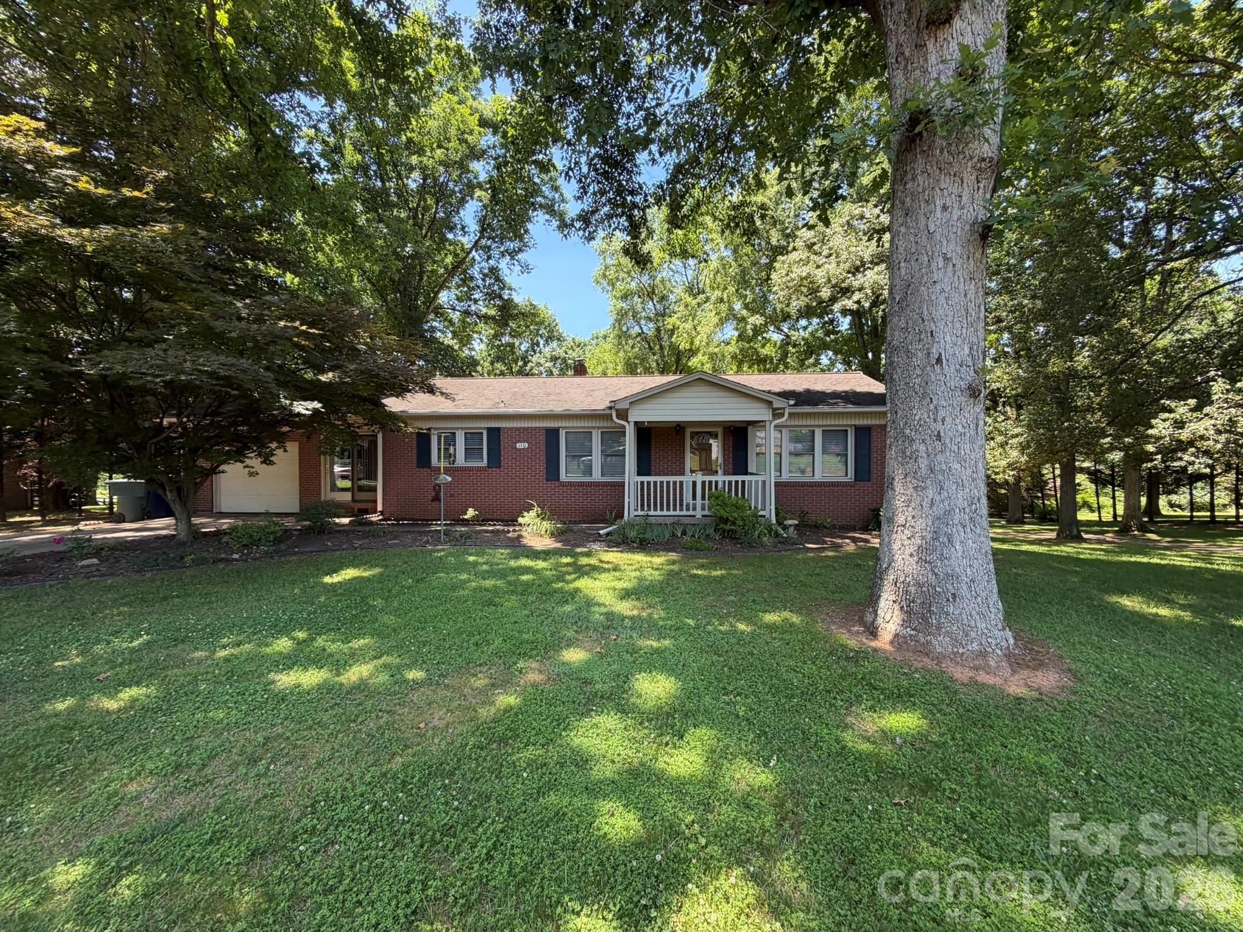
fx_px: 503
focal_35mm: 14
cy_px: 466
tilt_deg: -0.4
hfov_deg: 102.1
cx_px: 622
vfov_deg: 85.7
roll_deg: +0.0
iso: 50
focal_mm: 2.22
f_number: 2.2
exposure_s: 1/146
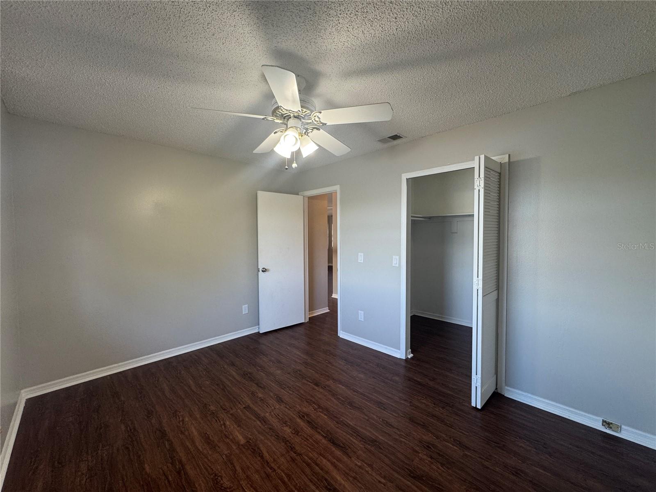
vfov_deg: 85.7
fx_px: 265
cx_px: 328
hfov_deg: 102.1
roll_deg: +0.2
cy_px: 246
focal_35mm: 14
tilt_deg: -2.3
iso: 160
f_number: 2.2
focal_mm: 2.22
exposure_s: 1/120
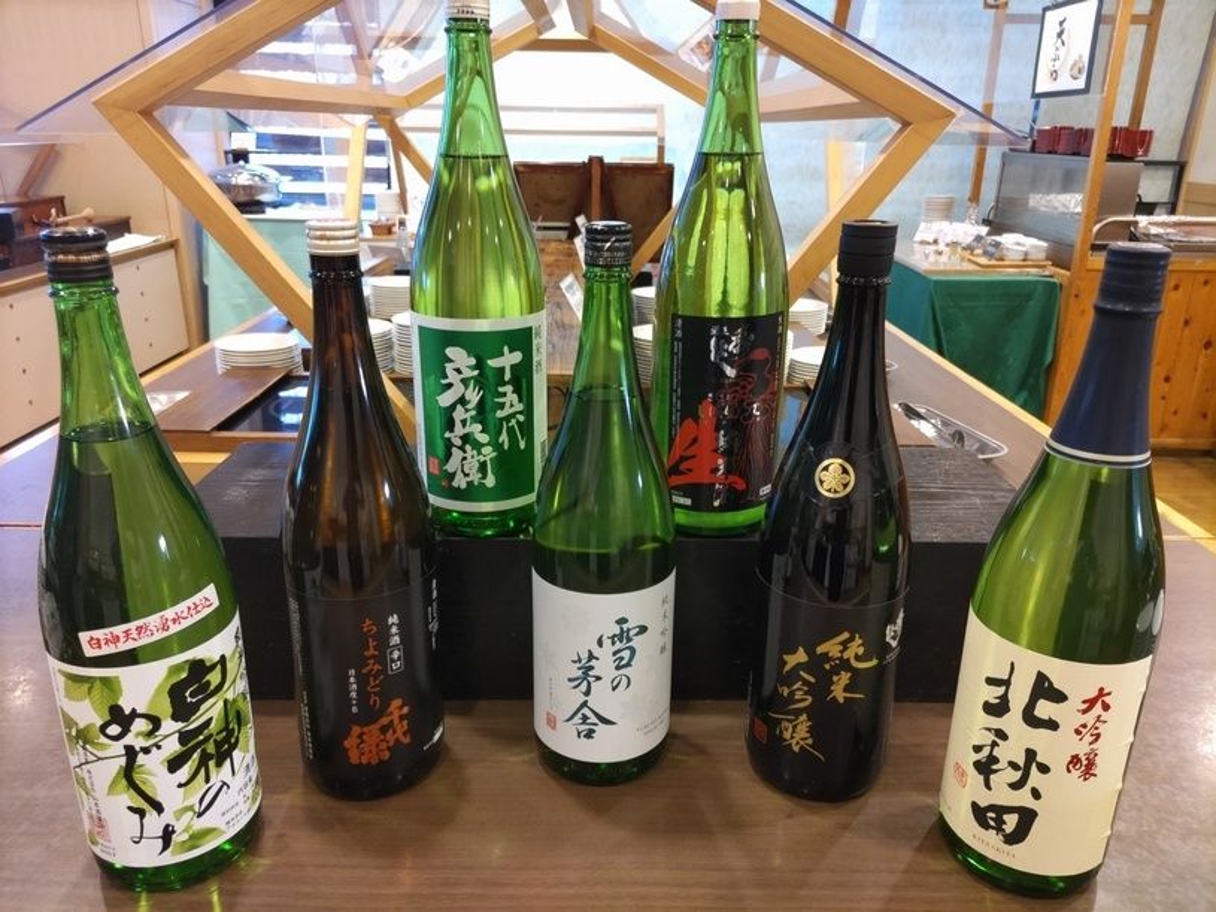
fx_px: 913
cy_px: 456
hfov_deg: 67.3
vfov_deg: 53.1
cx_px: 608
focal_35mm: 26
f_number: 1.79
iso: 800
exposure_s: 1/45
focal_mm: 4.8
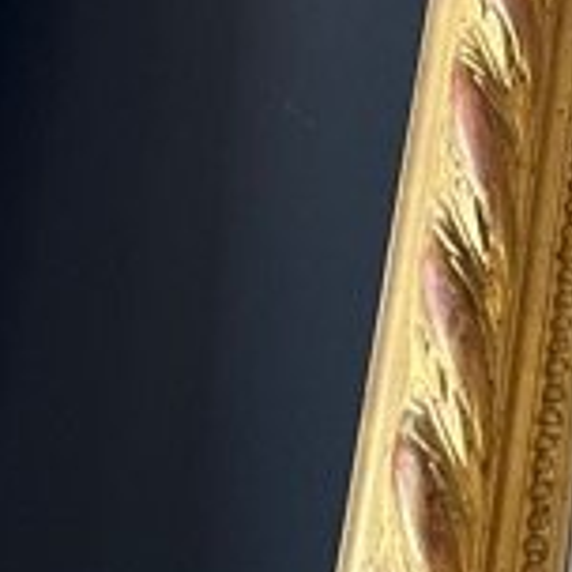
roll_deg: -2.3
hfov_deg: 11.0
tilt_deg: +28.6
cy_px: 410
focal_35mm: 155
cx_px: 771
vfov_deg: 11.3
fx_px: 2898
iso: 125
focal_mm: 5.1
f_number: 1.6
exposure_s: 1/121
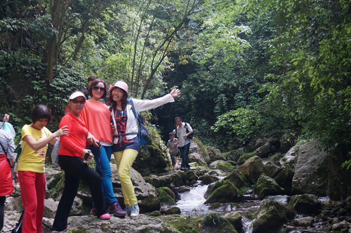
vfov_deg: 25.7
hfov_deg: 37.9
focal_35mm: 52
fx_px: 511
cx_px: 176
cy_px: 116
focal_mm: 35
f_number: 5
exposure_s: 1/60
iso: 320
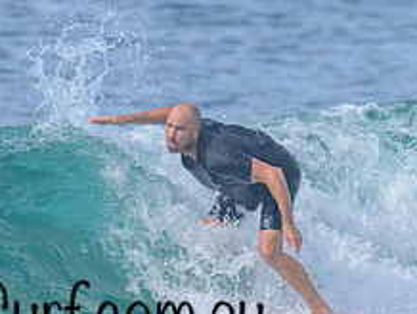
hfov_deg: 0.9
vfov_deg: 0.7
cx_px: 206
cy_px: 244
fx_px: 26459
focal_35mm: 2194
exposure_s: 1/2000
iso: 1000
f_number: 11
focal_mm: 680
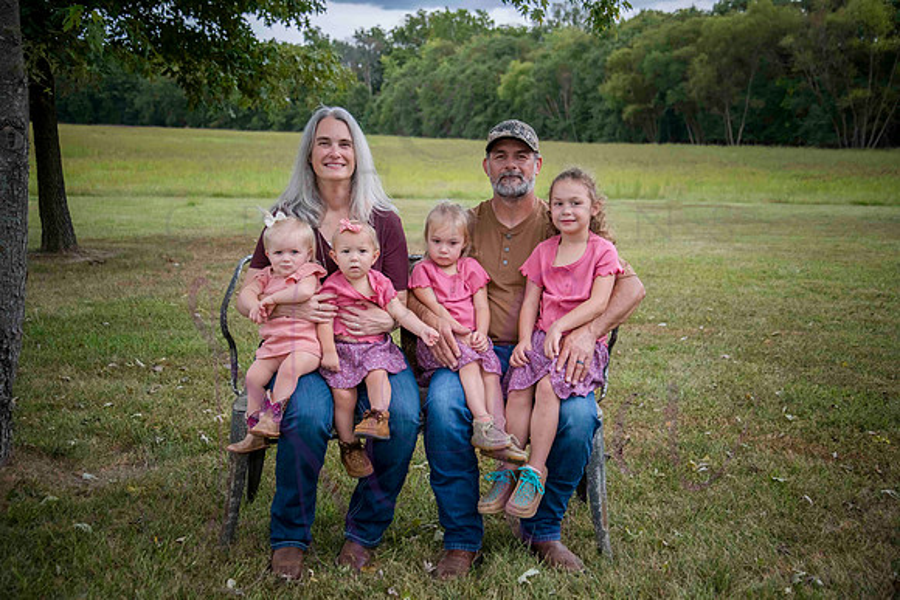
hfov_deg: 44.5
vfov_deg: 30.5
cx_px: 450
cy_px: 300
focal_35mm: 44
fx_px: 1100
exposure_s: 1/640
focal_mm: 44
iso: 400
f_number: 4.2
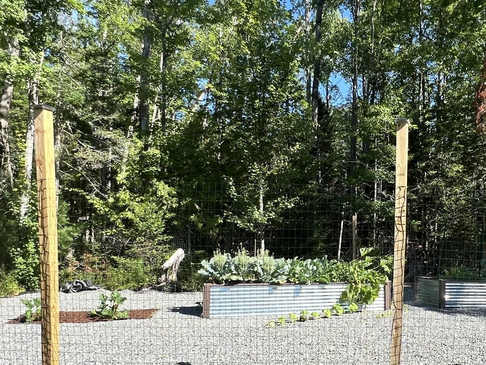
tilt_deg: -2.8
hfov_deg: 57.1
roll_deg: -1.5
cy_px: 250
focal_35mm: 30
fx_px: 421
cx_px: 362
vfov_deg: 45.9
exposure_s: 1/686
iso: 32
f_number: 1.8
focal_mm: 1.57
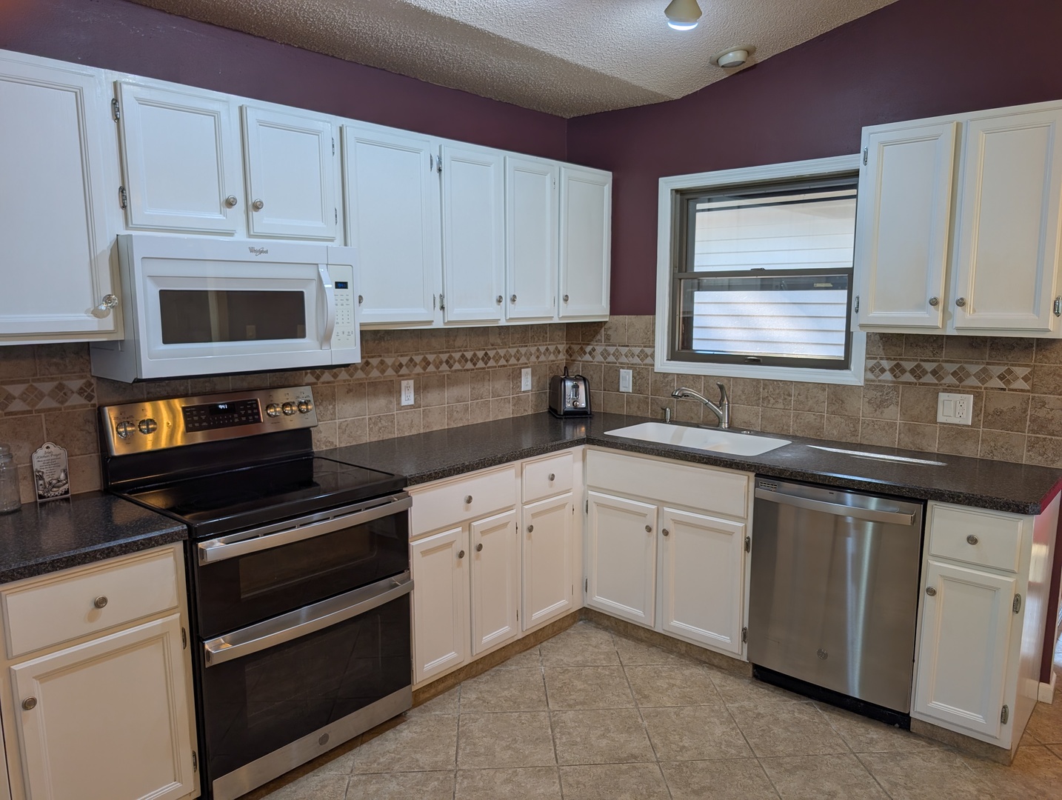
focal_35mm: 24
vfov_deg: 56.9
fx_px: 737
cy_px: 400
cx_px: 531
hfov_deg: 71.5
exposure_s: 1/120
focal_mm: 6.9
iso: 20
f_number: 1.68
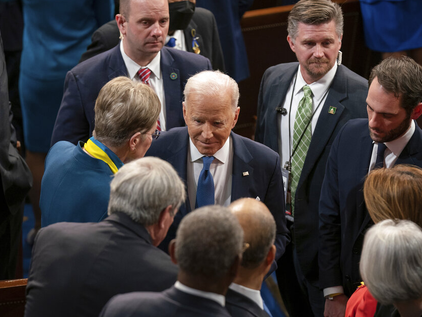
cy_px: 148
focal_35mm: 194
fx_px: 2365
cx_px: 209
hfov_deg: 10.2
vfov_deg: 7.7
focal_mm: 164
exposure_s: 1/125
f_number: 3.5
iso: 1000
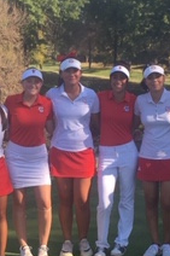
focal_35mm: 91
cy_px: 163
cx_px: 87
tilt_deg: -8.0
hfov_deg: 15.0
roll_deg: -1.2
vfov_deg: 22.3
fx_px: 646
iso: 25
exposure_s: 1/478
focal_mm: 4.15
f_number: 2.2
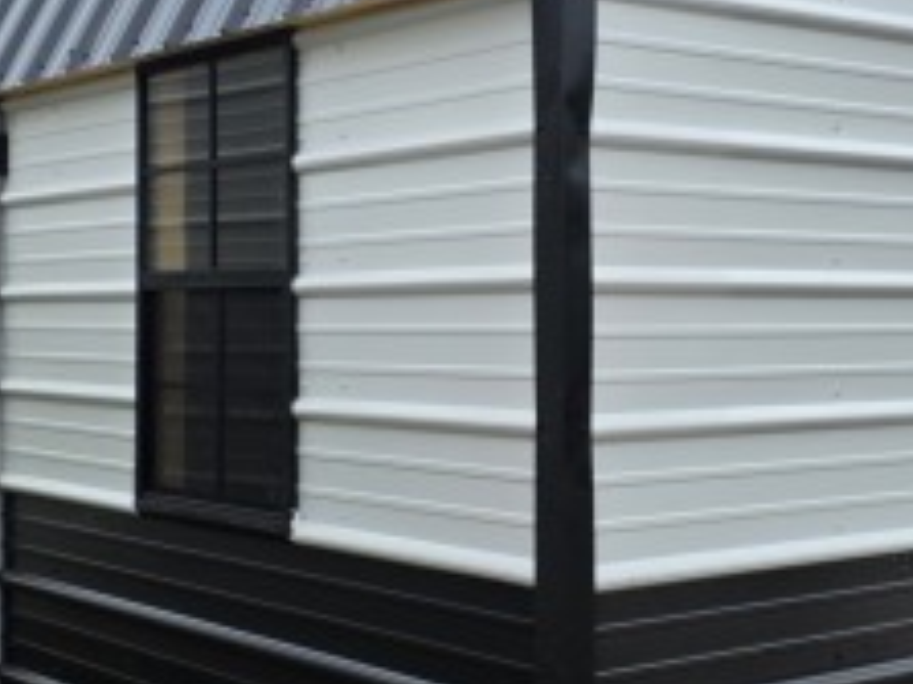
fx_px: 1740
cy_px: 299
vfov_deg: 22.2
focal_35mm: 66
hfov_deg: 29.3
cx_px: 557
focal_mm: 6.3
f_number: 1.7
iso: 80
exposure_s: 1/1601
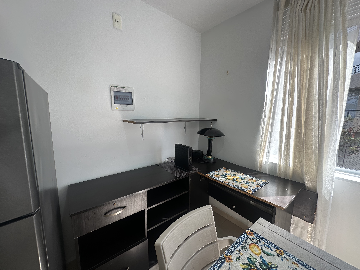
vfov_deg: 85.7
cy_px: 135
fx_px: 146
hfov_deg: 102.1
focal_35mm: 14
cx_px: 180
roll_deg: -0.5
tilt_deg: -8.0
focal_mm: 2.22
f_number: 2.2
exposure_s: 1/144
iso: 40
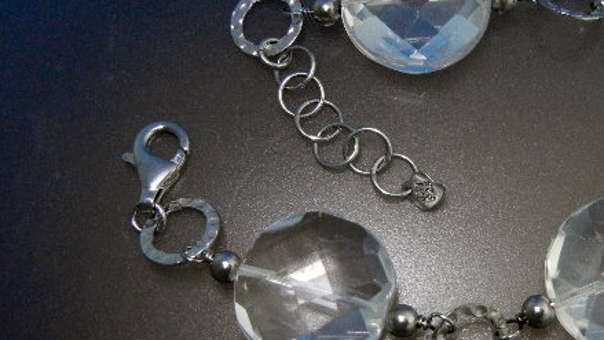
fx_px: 993
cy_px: 201
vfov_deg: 19.4
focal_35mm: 62
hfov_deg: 33.3
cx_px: 431
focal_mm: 7.1
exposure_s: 1/30
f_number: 7.4
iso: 800
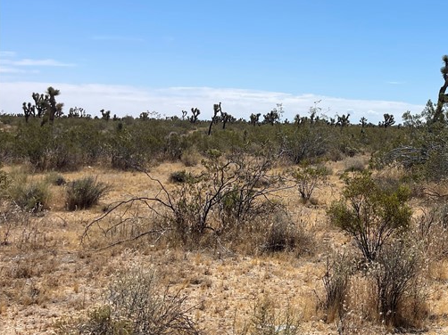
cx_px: 454
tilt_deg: +0.5
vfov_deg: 28.5
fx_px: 660
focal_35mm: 51
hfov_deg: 34.0
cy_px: 133
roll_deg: -2.1
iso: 32
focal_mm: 5.1
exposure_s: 1/5917
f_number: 1.6
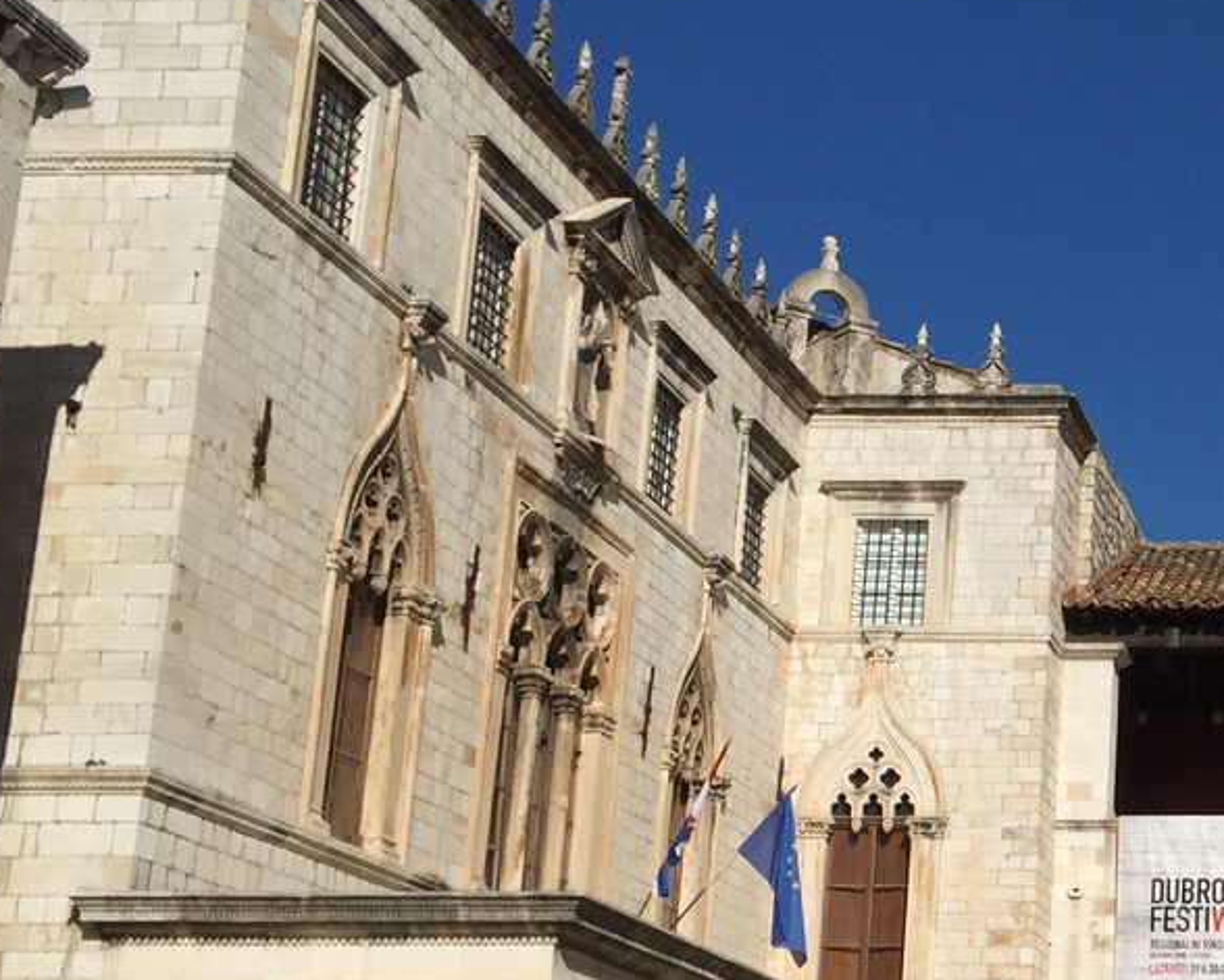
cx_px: 1434
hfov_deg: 22.9
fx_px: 2791
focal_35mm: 77
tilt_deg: +16.2
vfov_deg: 19.9
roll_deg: -0.8
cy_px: 585
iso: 32
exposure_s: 1/4950
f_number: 2.2
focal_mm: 4.15
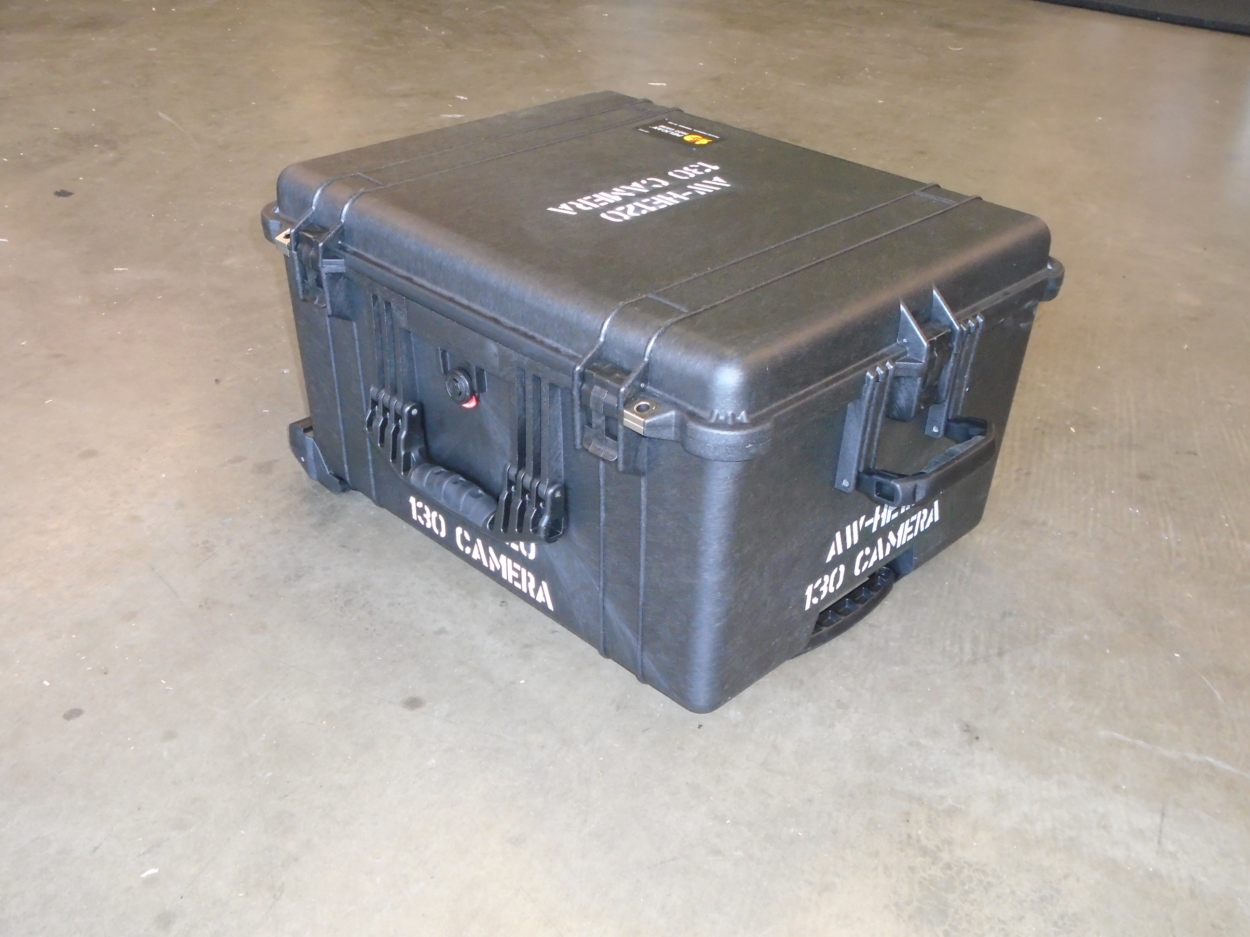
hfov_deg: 51.4
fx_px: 1300
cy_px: 468
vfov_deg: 39.7
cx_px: 625
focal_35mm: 36
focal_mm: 6.4
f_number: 3.8
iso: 500
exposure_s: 1/40
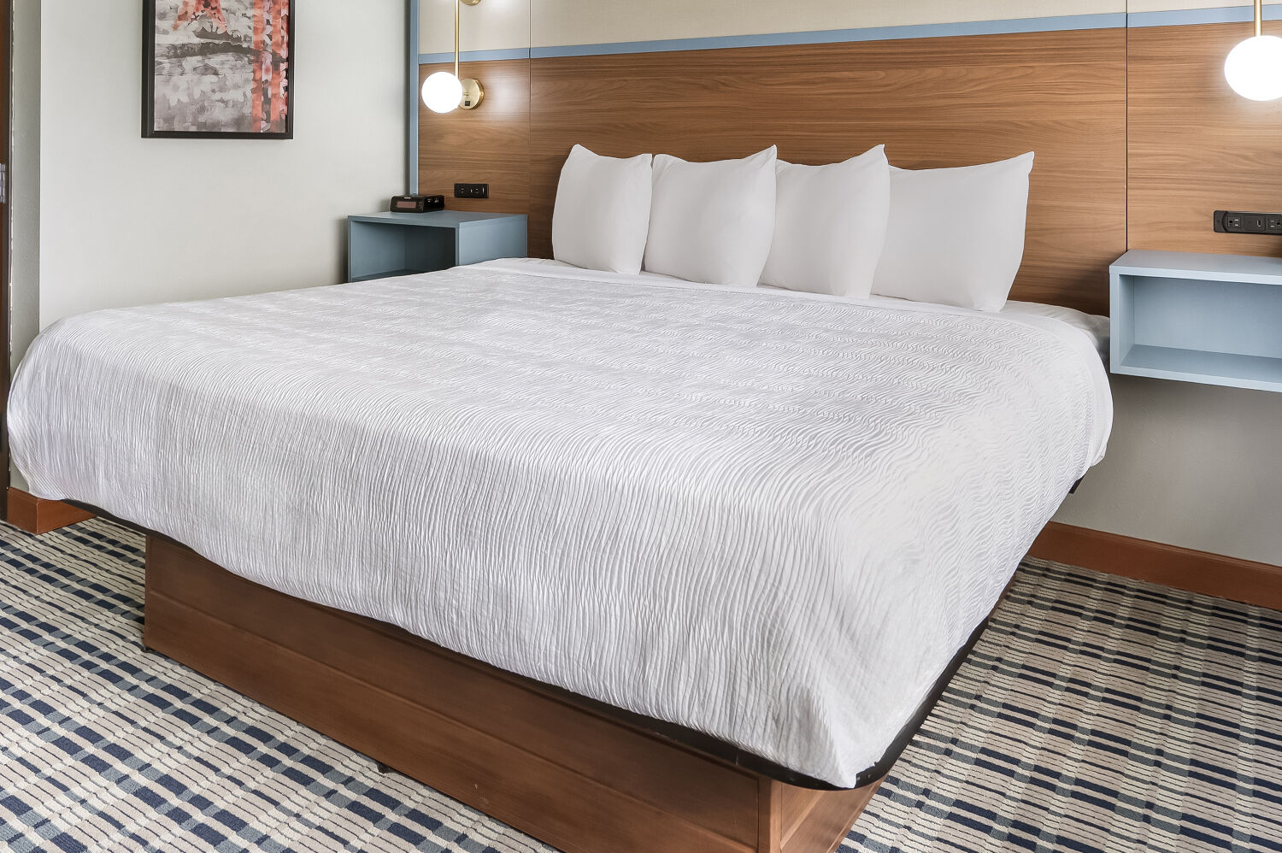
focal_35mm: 29
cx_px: 489
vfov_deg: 42.4
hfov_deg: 62.9
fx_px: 1032
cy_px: 142
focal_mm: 14.5
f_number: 8
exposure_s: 1/80
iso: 500
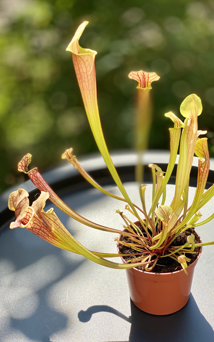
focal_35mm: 56
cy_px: 171
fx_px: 523
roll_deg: +0.8
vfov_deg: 36.3
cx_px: 130
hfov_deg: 23.1
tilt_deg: -37.2
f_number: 2
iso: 20
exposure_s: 1/799
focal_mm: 6
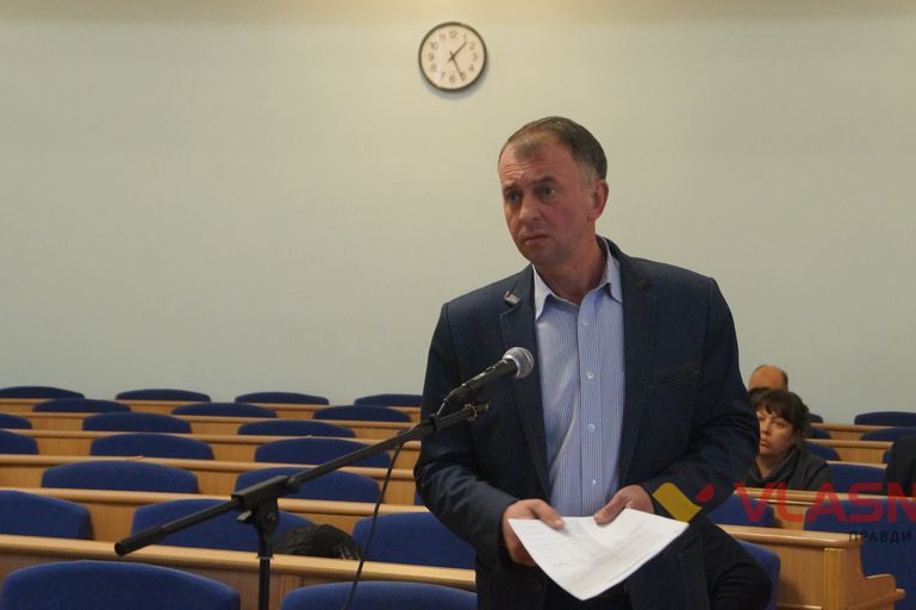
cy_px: 262
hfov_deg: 21.1
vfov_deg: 14.1
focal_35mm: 97
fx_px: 2456
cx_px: 461
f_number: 6.3
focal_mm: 55
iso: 3200
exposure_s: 1/25
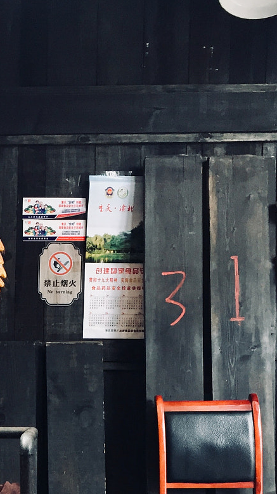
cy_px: 471
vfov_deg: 30.5
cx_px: -60
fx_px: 850
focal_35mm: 65
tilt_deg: -5.5
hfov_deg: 17.6
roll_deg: +0.3
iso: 125
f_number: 2.2
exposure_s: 1/33
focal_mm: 4.15
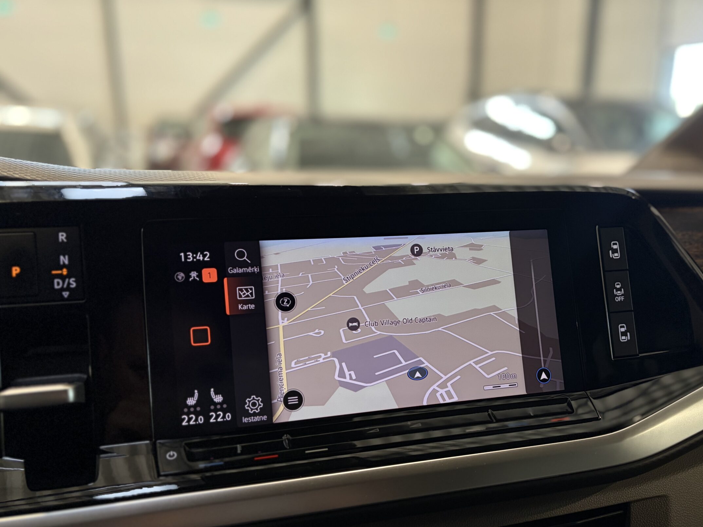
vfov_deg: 45.2
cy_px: 313
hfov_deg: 58.2
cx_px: 398
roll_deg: -0.6
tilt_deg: -15.7
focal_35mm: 31
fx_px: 630
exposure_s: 1/48
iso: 160
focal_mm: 5.96
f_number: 1.6
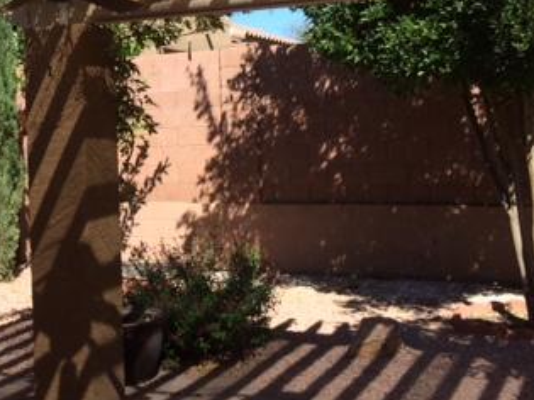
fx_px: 910
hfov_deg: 31.9
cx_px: 115
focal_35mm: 59
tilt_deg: -0.5
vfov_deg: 24.7
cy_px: 132
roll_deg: +2.7
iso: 32
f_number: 2.2
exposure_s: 1/1368
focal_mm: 4.15
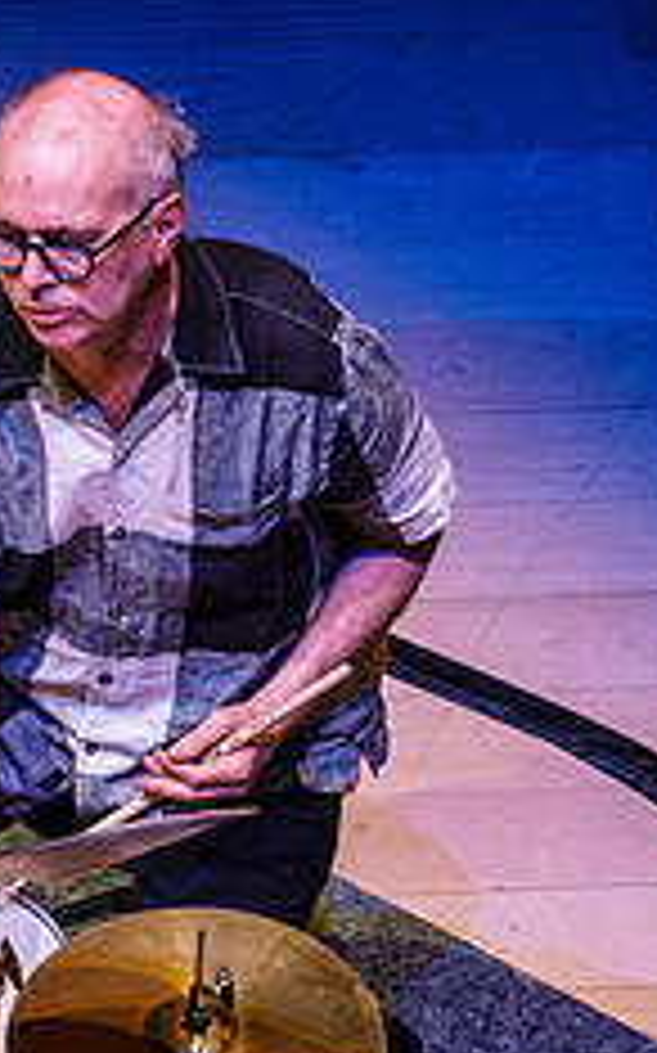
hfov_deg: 4.1
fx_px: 9208
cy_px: 686
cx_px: -63
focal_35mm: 321
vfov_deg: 6.5
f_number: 4.5
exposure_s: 1/320
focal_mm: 46.09
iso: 3200
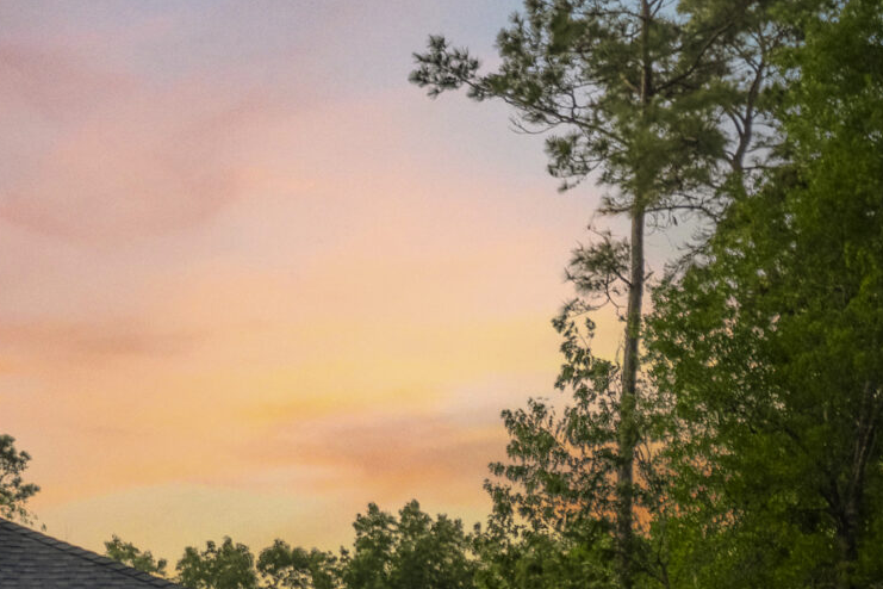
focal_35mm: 121
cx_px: 230
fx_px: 2968
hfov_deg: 16.8
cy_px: 996
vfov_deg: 10.7
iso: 400
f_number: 4
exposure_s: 1/320
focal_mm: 35
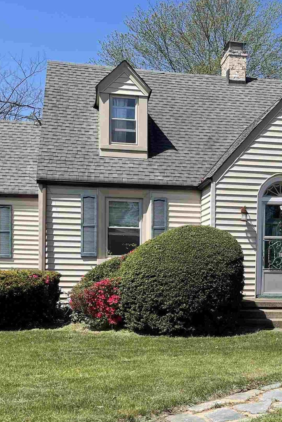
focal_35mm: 51
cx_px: 209
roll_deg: -1.0
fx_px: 599
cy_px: 289
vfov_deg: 38.3
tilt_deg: -3.1
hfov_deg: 26.2
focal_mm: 5.1
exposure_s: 1/3003
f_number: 1.6
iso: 32
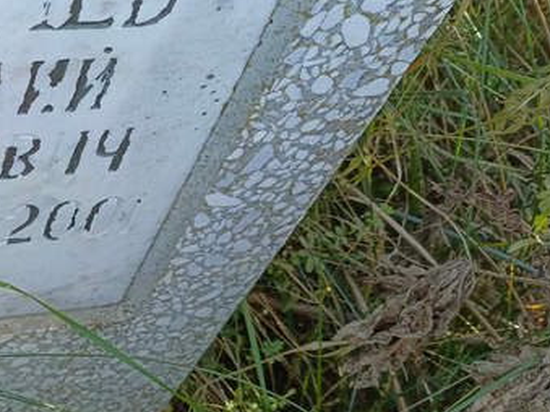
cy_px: 227
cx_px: -39
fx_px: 937
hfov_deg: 29.8
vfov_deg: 24.8
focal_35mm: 59
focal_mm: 4.76
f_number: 1.69
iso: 112
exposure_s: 1/136
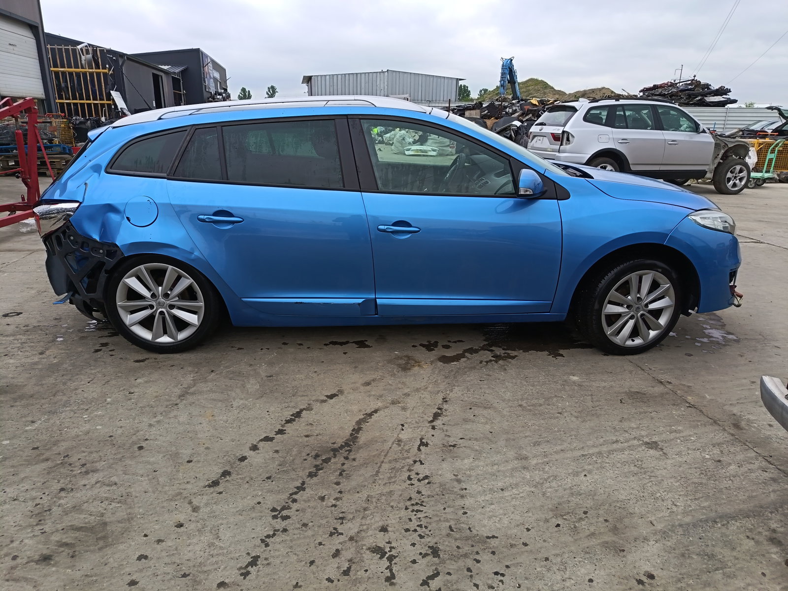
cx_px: 394
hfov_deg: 71.6
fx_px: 546
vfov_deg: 56.8
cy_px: 296
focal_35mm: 24
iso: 100
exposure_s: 1/141
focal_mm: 5.25
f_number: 1.75
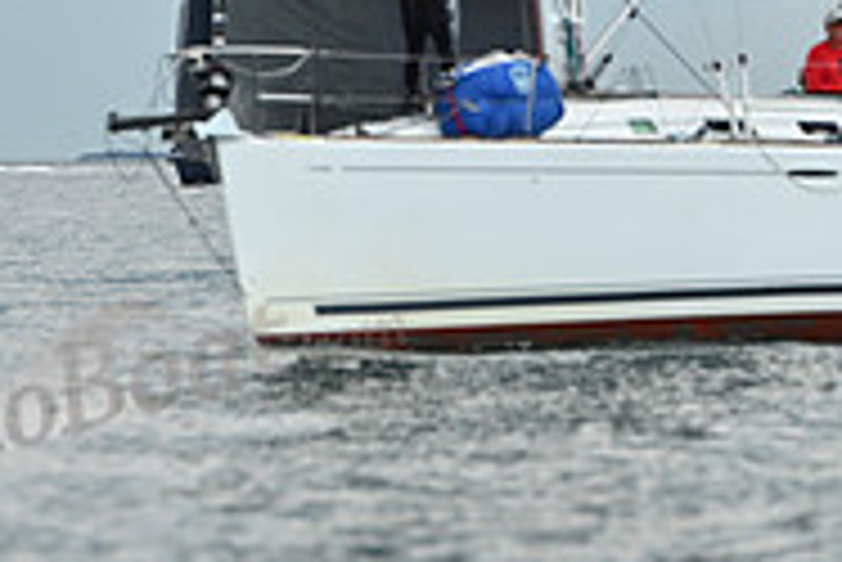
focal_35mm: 619
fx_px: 14489
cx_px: 644
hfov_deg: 3.3
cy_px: 97
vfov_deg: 2.2
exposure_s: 1/640
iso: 250
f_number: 5
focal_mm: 200
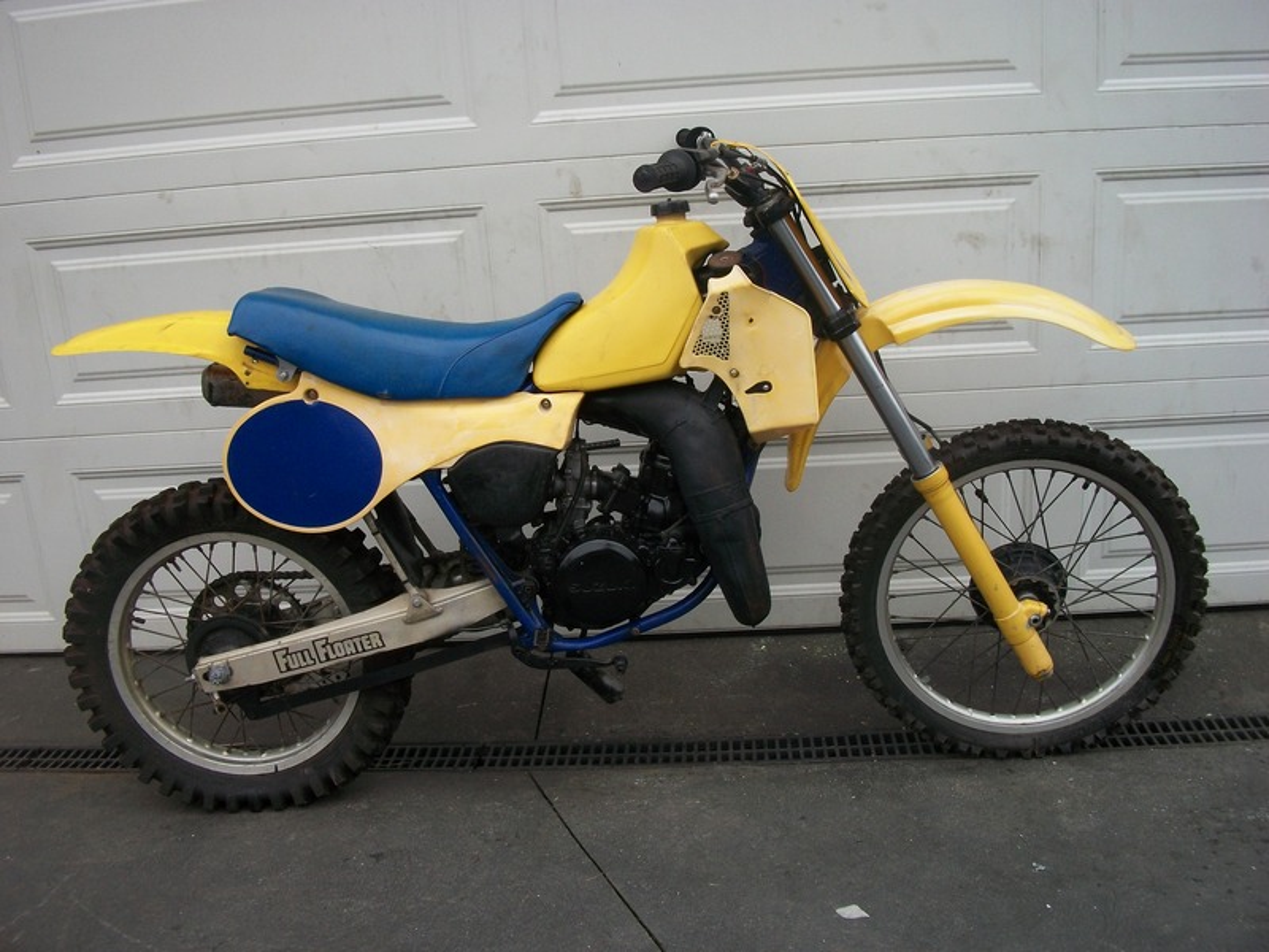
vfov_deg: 44.2
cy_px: 476
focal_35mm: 32
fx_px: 1173
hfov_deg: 56.8
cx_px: 634
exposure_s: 1/250
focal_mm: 5.7
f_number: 5.5
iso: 80
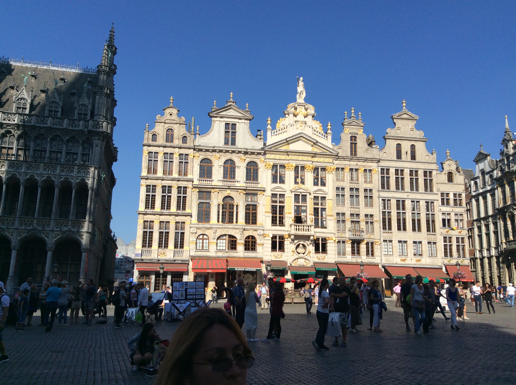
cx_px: 258
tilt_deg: +13.9
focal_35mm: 32
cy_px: 192
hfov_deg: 56.9
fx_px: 476
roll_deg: +0.4
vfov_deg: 44.1
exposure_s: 1/2203
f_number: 2.4
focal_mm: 3.3
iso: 32
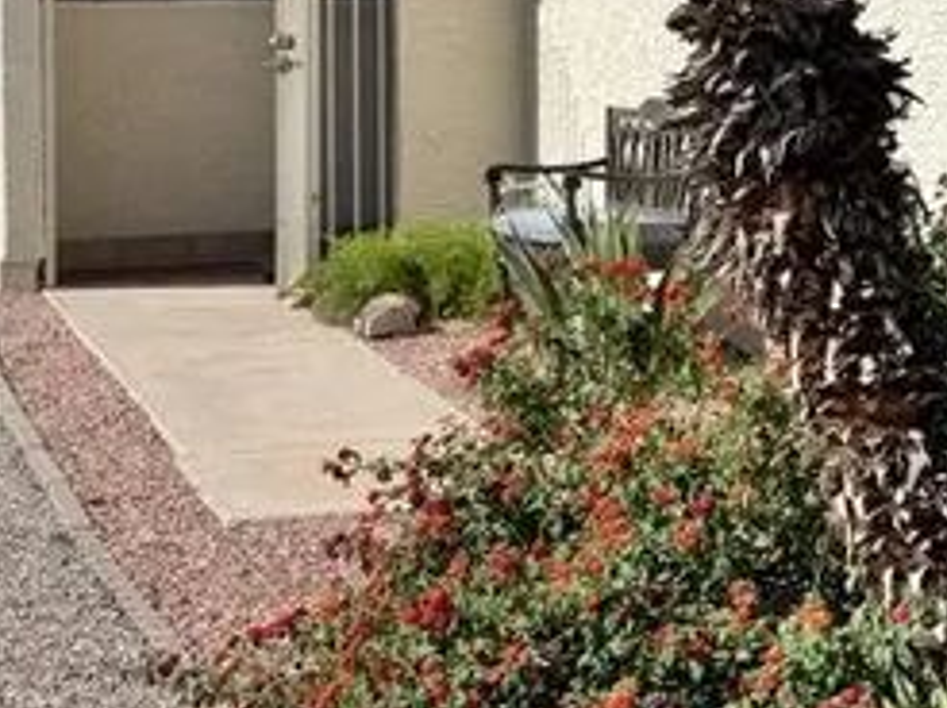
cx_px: 1032
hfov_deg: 18.9
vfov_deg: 14.5
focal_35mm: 100
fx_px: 2733
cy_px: 8
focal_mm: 6.76
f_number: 1.78
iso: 80
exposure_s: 1/5814
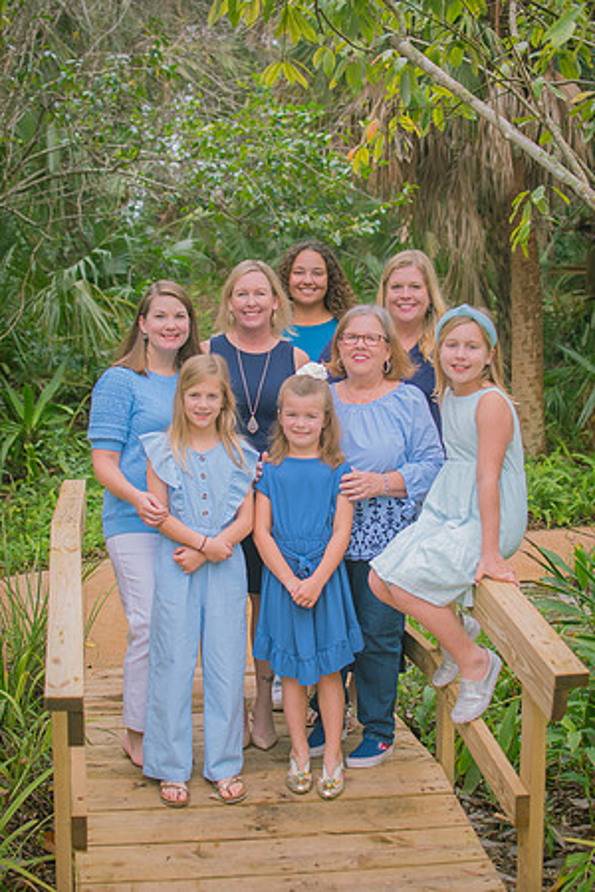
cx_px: 298
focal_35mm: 52
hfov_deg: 26.0
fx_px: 1289
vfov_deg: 38.2
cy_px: 446
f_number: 2.8
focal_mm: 35
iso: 100
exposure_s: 1/250
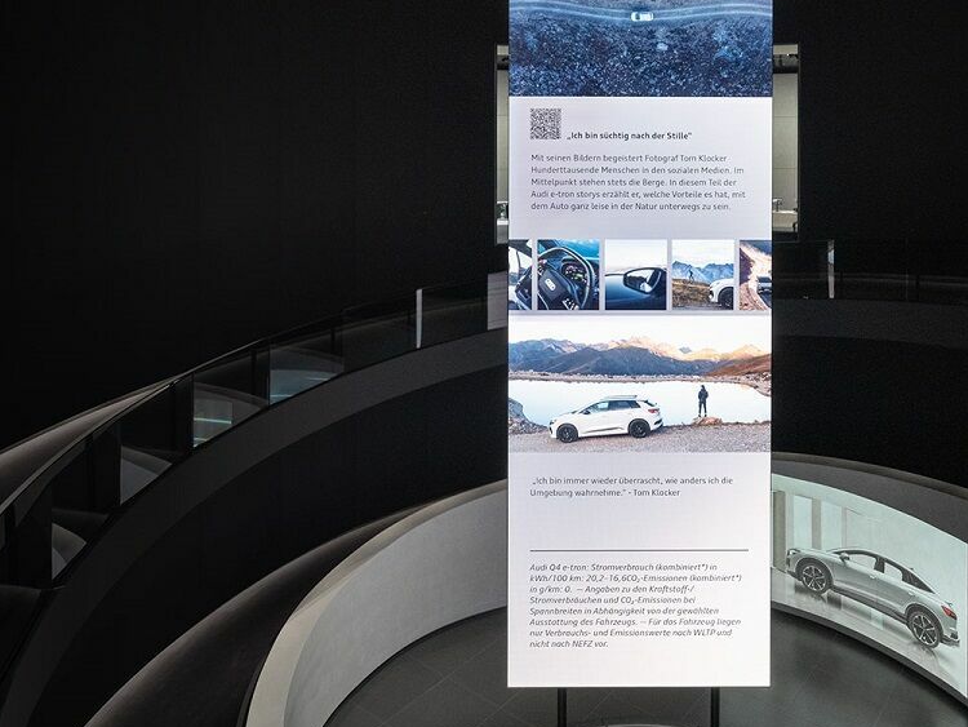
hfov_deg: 65.5
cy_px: 354
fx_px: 727
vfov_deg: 53.1
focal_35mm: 26
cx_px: 648
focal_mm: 17
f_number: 7.1
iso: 1600
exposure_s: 1/100
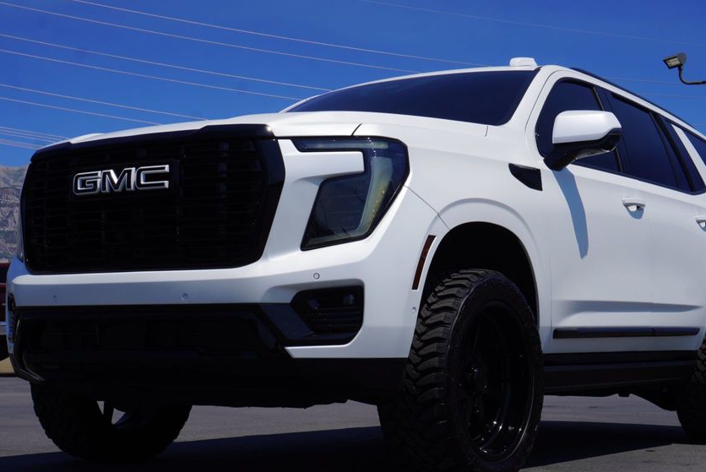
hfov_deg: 33.0
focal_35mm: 61
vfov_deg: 22.4
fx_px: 1190
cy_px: 236
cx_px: 383
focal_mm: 33
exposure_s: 1/320
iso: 100
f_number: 11
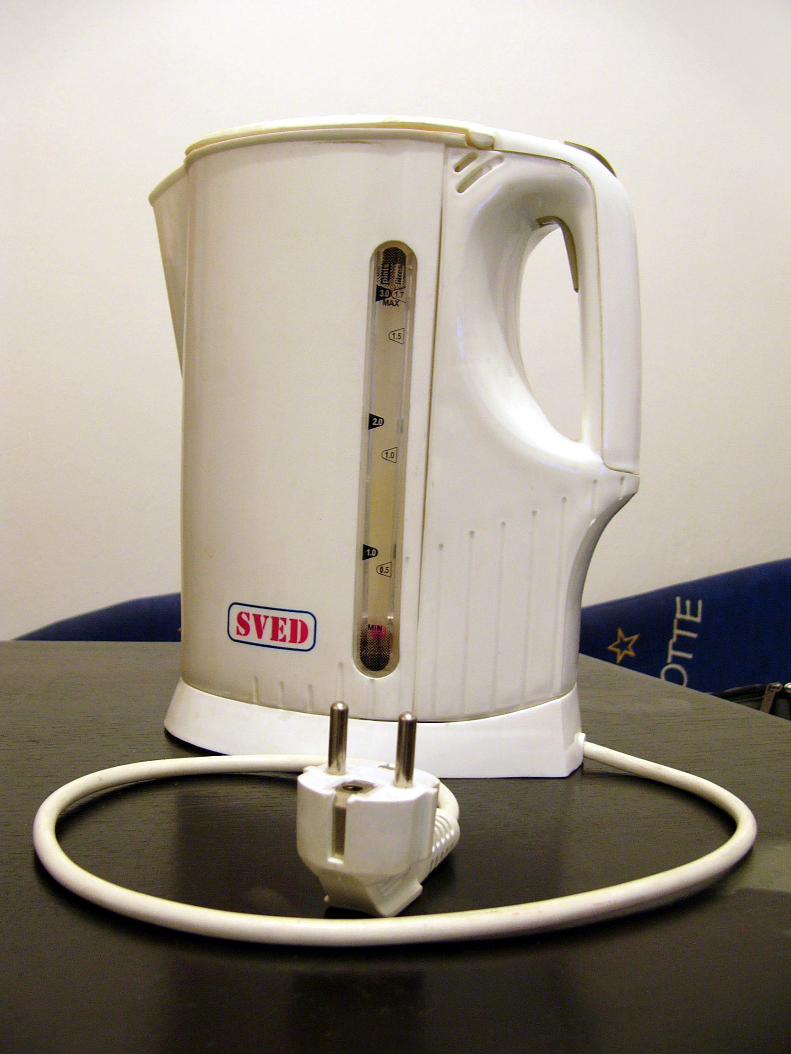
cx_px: 396
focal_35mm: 36
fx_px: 1097
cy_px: 527
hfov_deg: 39.7
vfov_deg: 51.4
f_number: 2.8
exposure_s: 1/3.2
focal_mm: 6
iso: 100
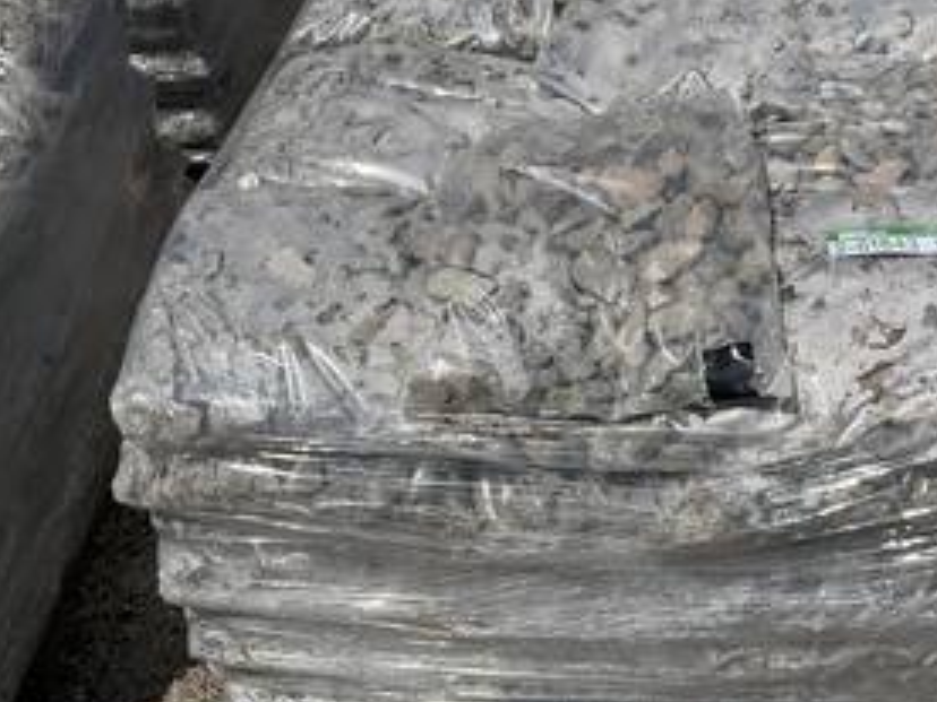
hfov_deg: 43.8
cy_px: 336
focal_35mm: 42
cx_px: 662
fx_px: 1137
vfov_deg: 34.3
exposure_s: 1/5814
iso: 25
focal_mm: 3
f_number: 1.8
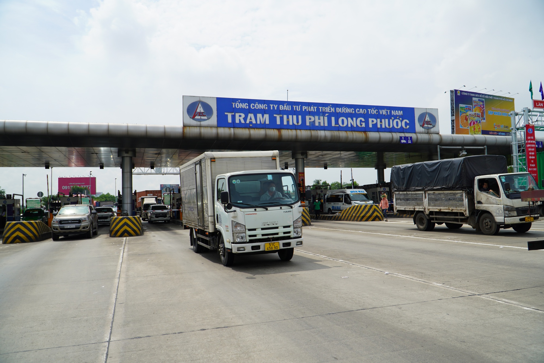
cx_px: 272
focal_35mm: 27
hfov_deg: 67.4
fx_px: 408
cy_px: 182
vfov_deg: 47.9
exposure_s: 1/1000
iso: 100
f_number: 5
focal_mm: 18
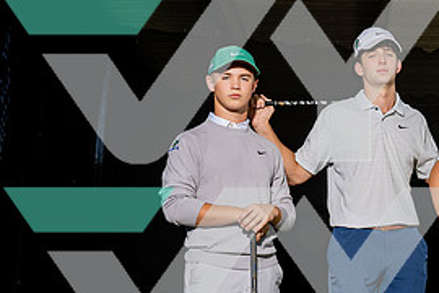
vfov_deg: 18.1
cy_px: 269
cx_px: 410
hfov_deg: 26.3
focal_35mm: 74
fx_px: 902
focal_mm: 32
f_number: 5.6
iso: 100
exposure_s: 1/250
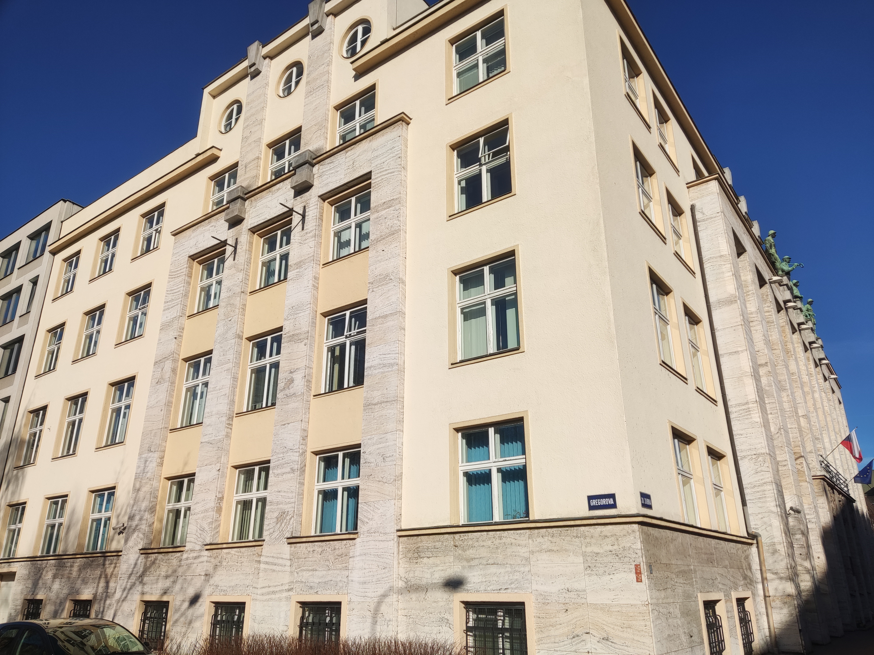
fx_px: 631
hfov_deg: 69.4
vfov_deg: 54.9
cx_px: 437
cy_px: 328
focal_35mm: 25
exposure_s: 1/2292
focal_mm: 4.71
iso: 50
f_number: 1.79
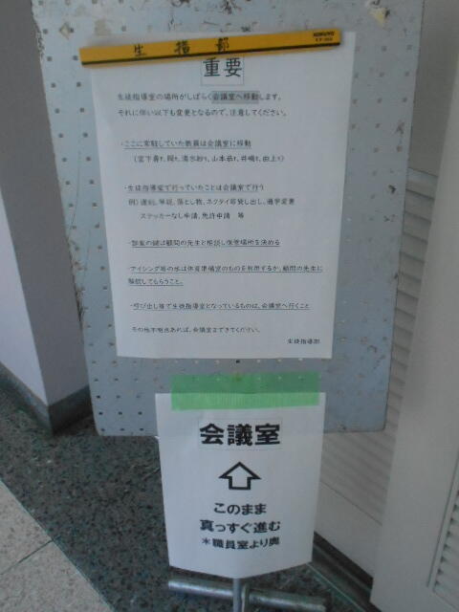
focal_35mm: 39
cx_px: 230
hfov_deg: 36.8
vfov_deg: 47.9
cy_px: 306
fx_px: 690
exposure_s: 1/250
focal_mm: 6.7
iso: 800
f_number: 3.9
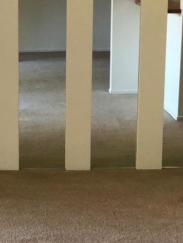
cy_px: 155
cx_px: 42
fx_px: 838
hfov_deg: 12.4
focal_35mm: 119
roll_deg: -0.1
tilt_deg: -13.2
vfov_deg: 16.5
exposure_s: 1/60
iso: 125
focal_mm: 3.99
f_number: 1.8
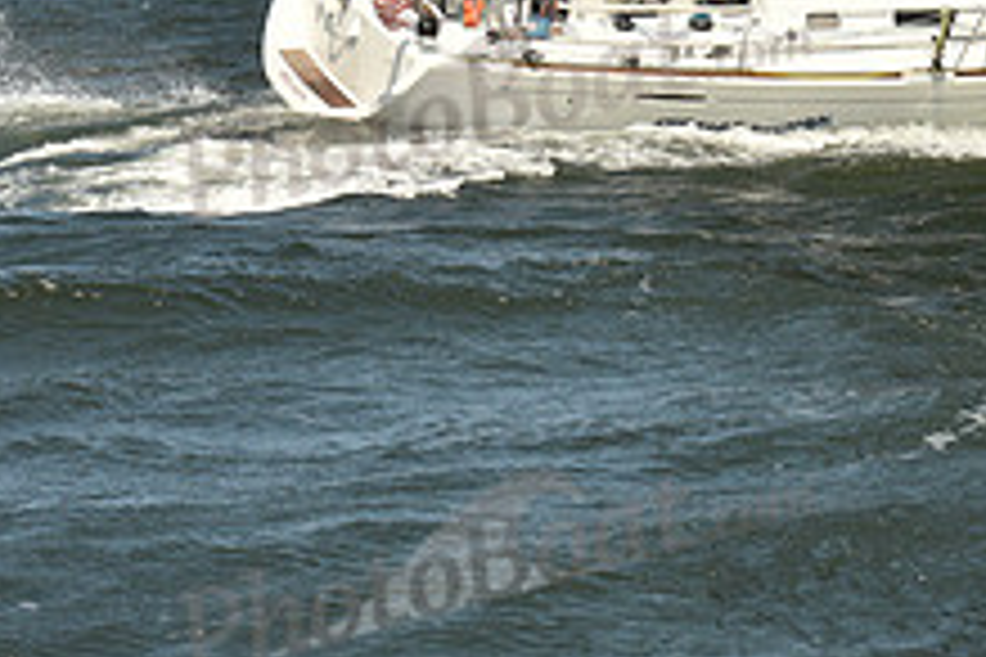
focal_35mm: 252
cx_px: 1049
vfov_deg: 5.4
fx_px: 6901
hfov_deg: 8.1
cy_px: -191
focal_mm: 95
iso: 250
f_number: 9
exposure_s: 1/800
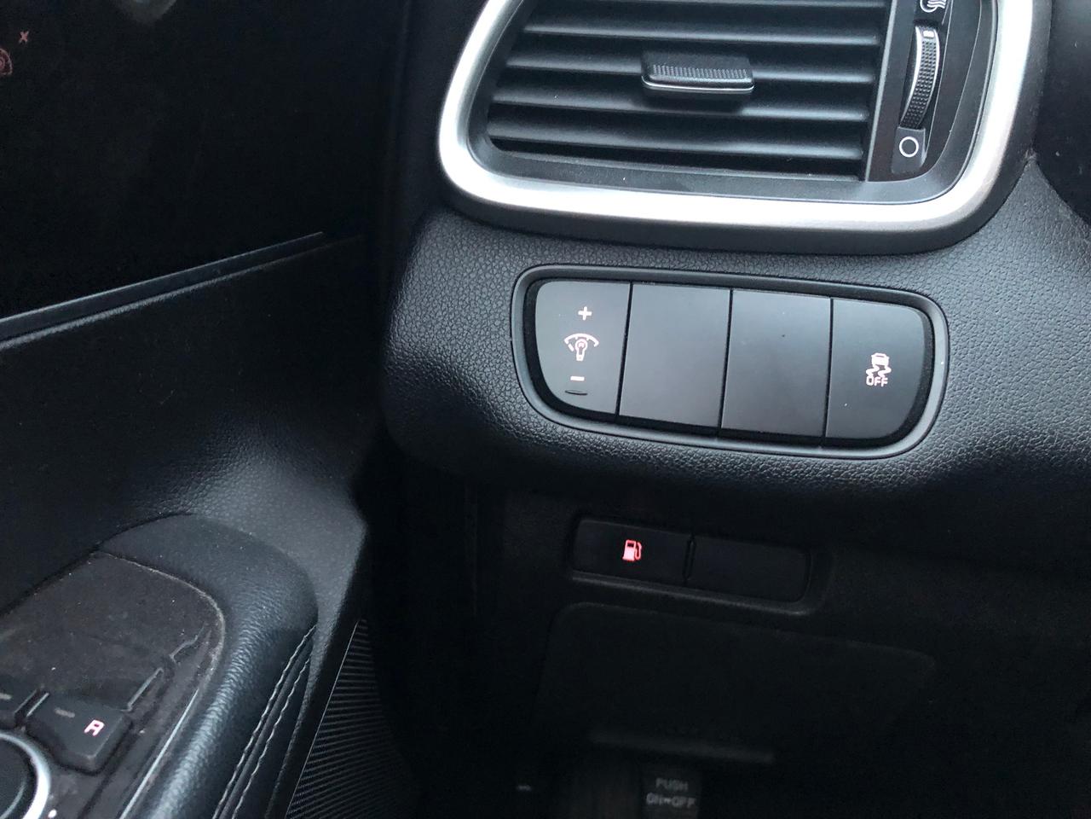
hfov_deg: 63.4
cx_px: 546
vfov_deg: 49.7
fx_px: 882
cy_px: 410
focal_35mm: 28
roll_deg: -6.3
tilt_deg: -26.7
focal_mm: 3.99
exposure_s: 1/4
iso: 100
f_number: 1.8
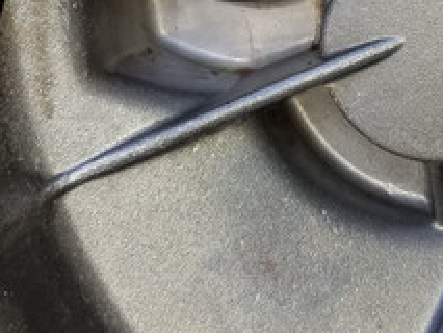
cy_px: -117
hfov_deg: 24.6
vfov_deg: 17.6
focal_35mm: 78
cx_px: 358
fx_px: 999
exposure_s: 1/390
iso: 50
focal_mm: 4.2
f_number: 1.7
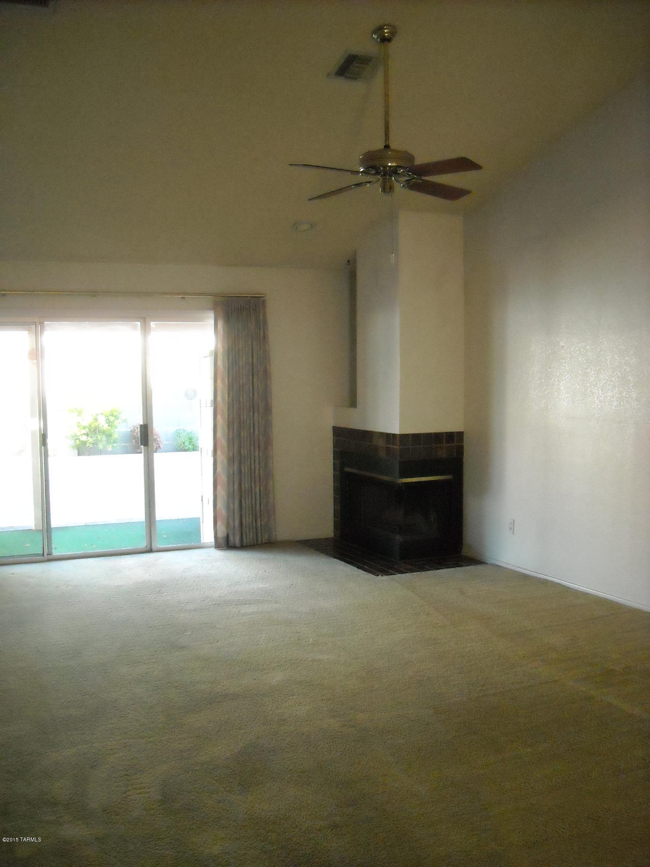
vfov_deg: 52.6
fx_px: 876
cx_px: 325
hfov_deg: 40.7
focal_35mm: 35
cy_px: 434
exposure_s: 1/148
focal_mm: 5.7
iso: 766
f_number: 2.8
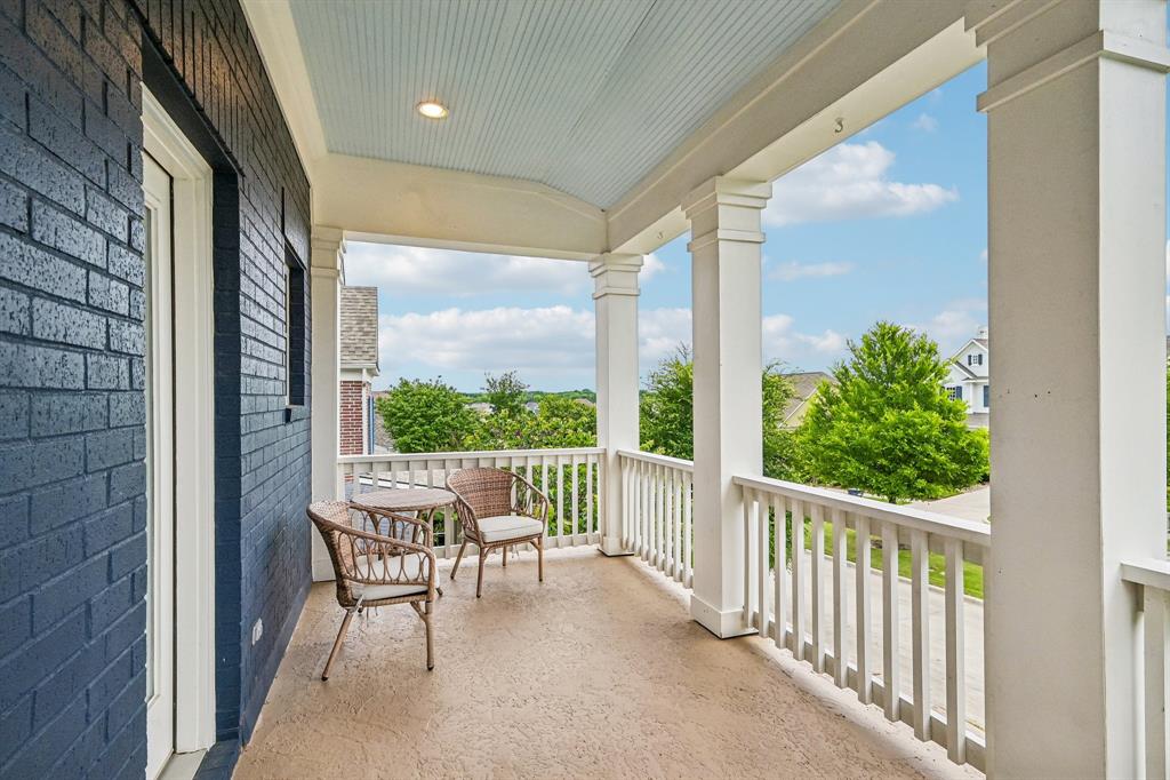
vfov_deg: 70.4
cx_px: 585
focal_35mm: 17
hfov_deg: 93.3
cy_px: 390
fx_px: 552
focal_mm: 17
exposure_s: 1/250
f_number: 8
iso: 400
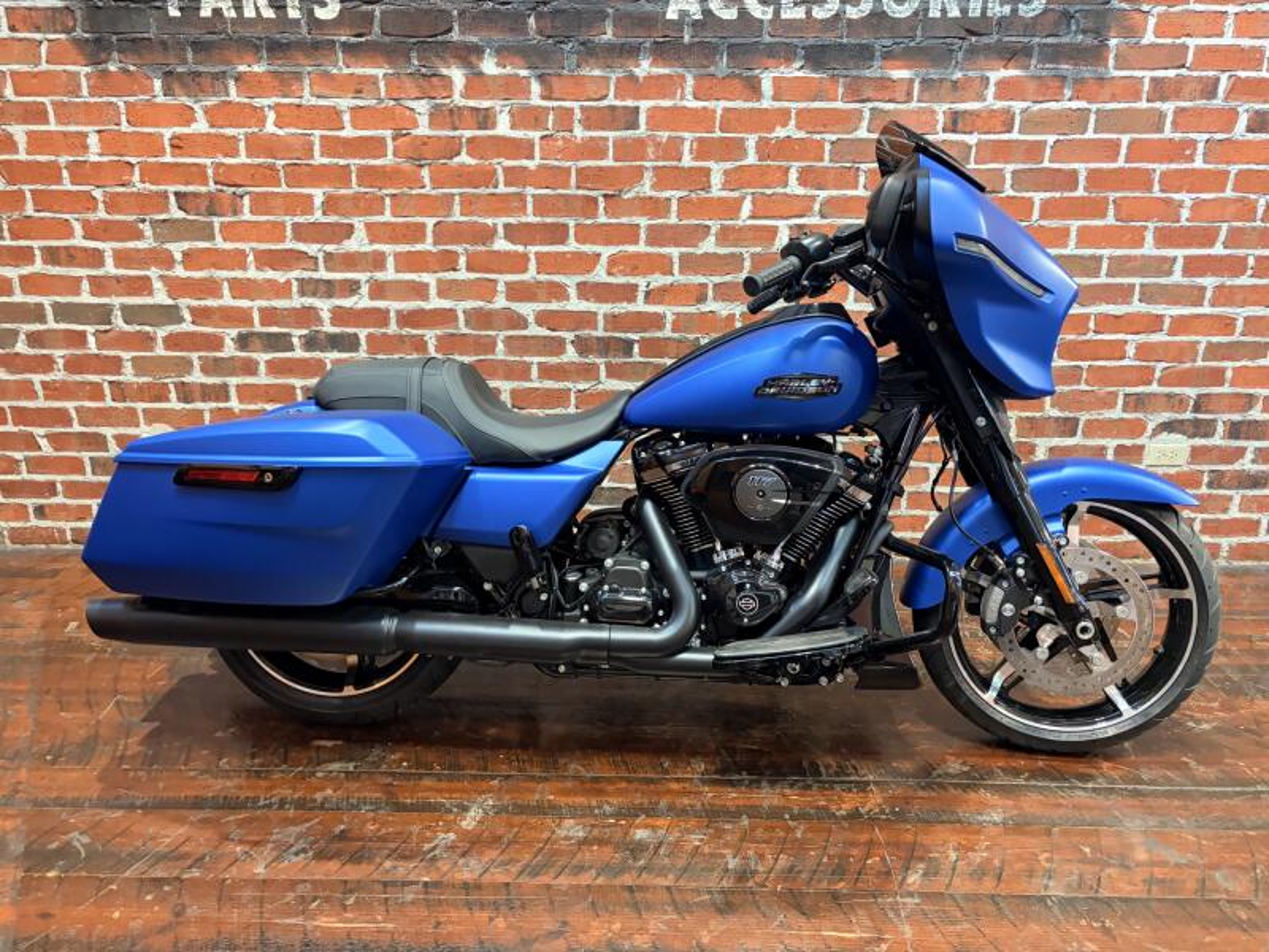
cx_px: 634
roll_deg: -2.5
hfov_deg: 67.3
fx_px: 953
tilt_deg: -19.6
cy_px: 476
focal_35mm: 26
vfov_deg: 53.1
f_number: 1.6
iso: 400
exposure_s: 1/60
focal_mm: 5.96
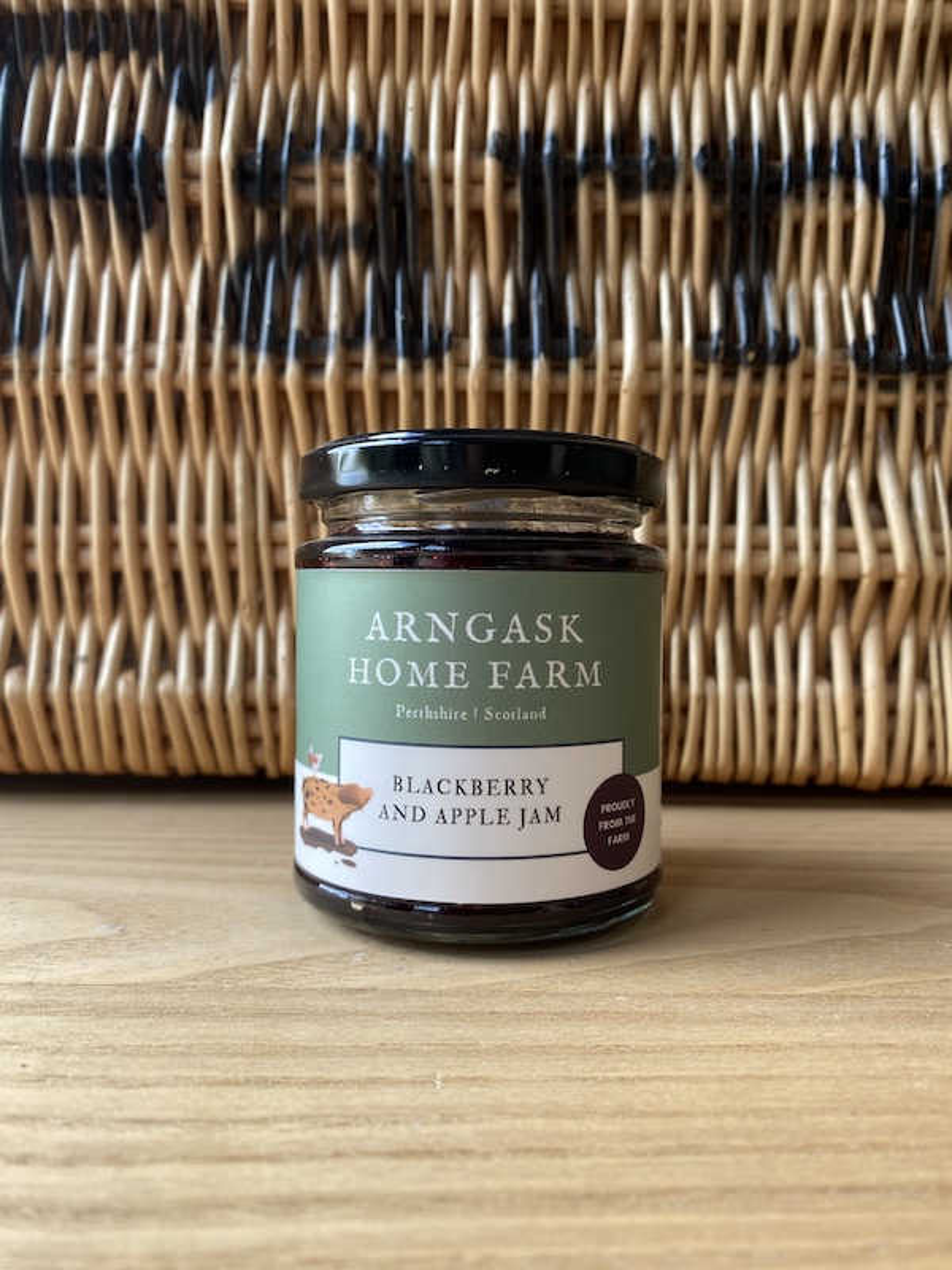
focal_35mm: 26
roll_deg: +0.6
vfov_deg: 67.3
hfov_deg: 53.1
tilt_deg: -1.6
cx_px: 476
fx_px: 953
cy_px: 635
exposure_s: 1/122
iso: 64
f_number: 1.8
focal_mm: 4.25
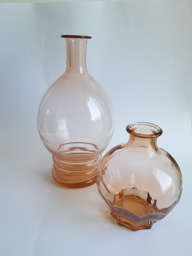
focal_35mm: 26
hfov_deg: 53.1
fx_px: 192
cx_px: 96
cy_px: 128
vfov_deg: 67.3
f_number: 1.7
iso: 40
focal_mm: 3.93
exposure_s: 1/129
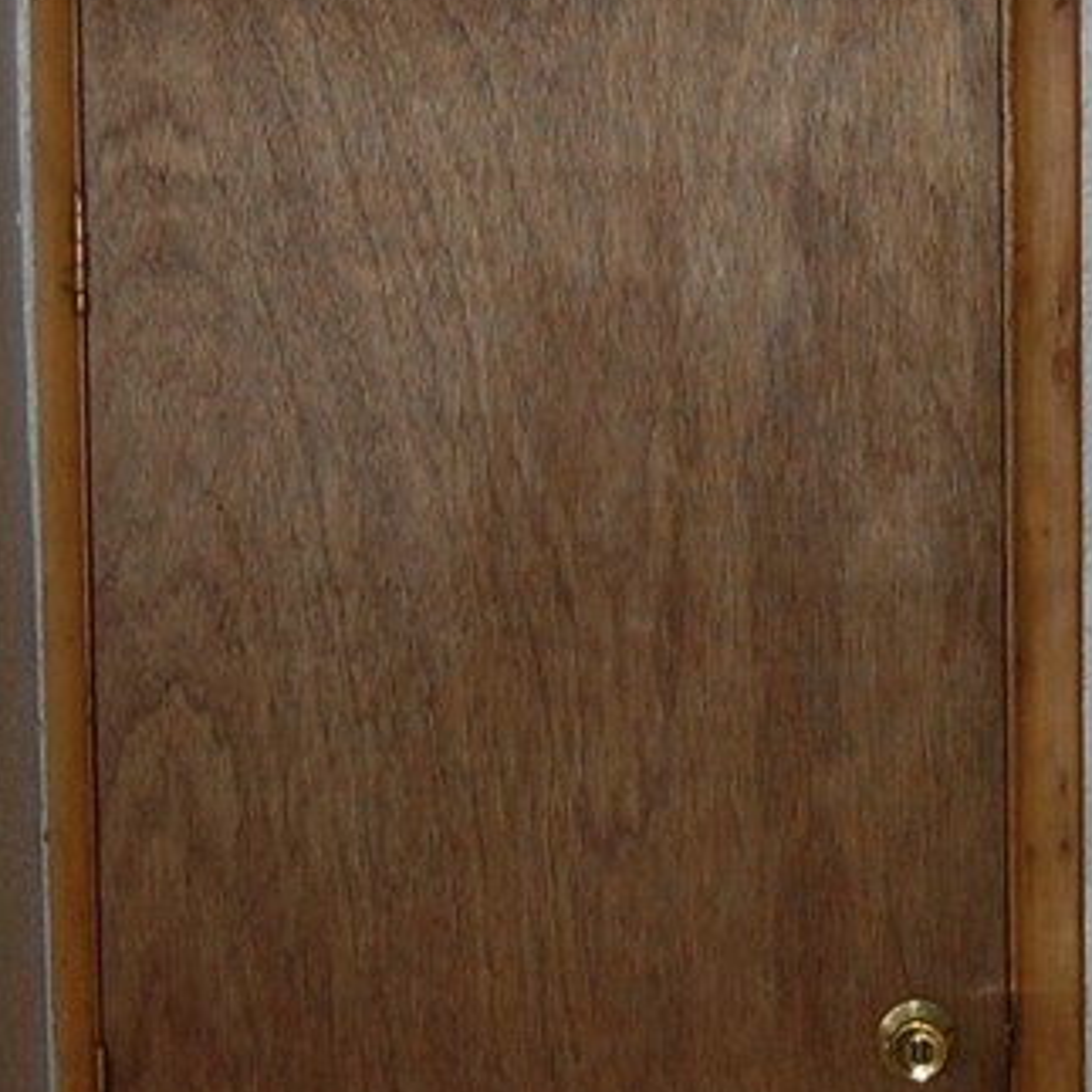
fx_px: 7174
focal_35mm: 201
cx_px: 1134
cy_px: 989
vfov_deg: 8.7
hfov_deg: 8.6
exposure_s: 1/60
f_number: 4.2
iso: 400
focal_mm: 30
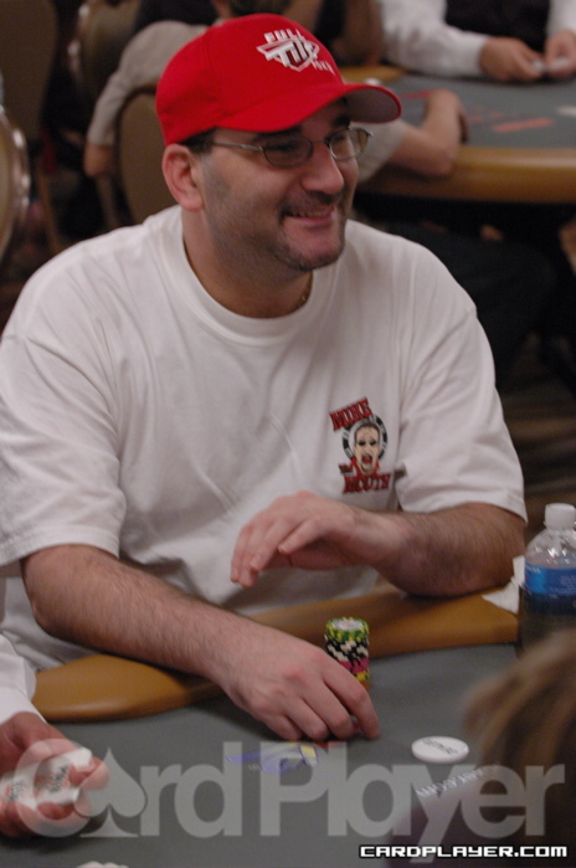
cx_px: 288
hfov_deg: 13.0
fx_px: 2527
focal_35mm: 105
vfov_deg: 19.5
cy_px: 434
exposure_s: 1/60
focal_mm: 70
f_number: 4
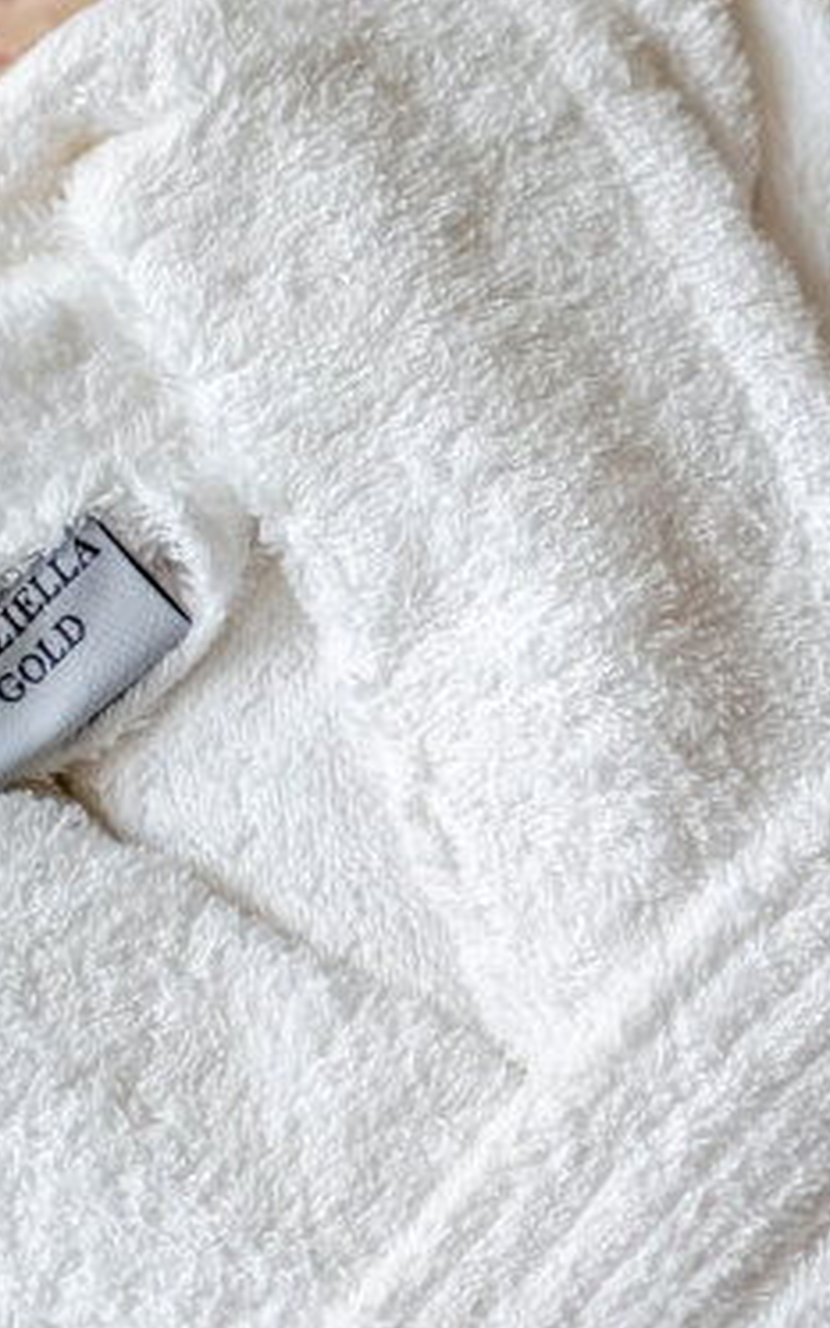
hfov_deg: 12.9
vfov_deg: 21.1
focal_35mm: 98
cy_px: 874
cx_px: 1083
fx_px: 3548
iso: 400
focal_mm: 23
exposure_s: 1/800
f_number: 1.4
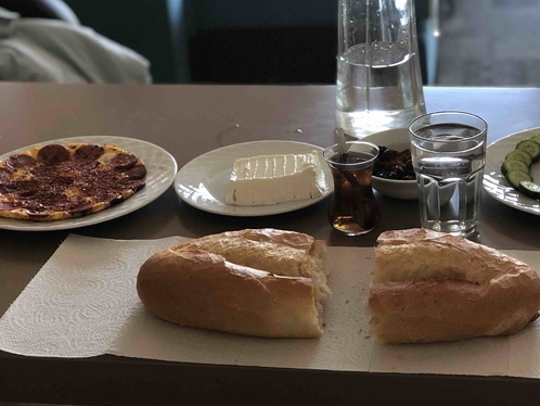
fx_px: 1233
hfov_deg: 24.6
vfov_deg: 18.6
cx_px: 344
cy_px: 152
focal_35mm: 79
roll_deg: +4.1
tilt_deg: -25.5
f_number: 2.8
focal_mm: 6.6
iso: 100
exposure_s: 1/30
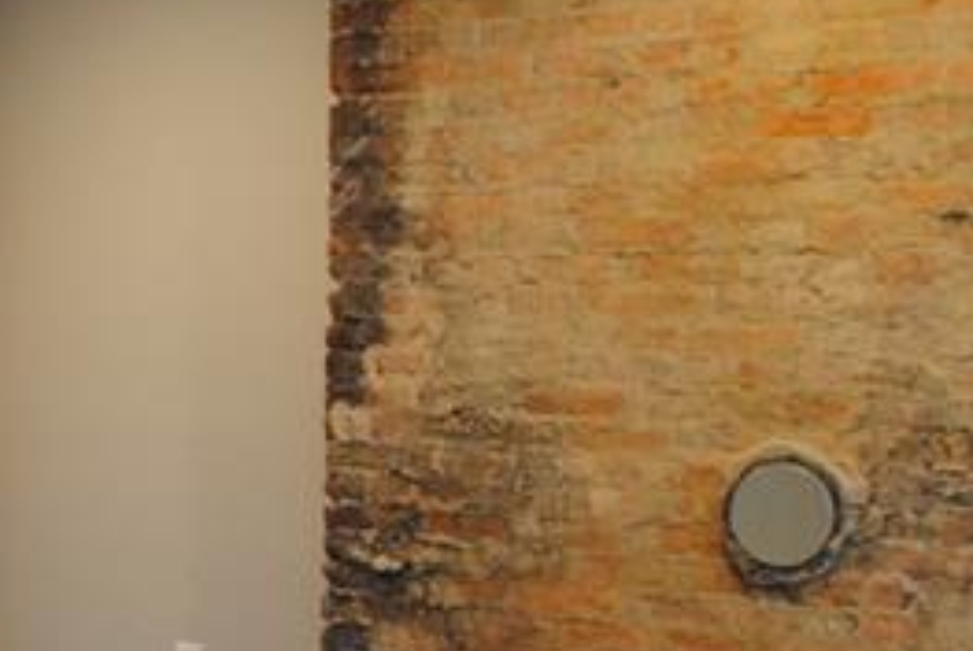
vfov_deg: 16.4
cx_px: -266
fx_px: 2219
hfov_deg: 22.3
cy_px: 651
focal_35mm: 82
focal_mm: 18
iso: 800
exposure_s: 1/25
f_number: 6.3
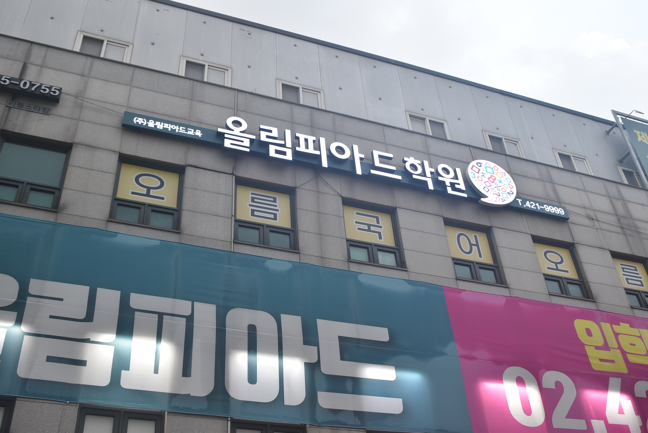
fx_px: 648
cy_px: 216
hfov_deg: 53.1
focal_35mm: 36
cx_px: 324
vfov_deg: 36.9
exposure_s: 1/80
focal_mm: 24
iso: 400
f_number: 4.5
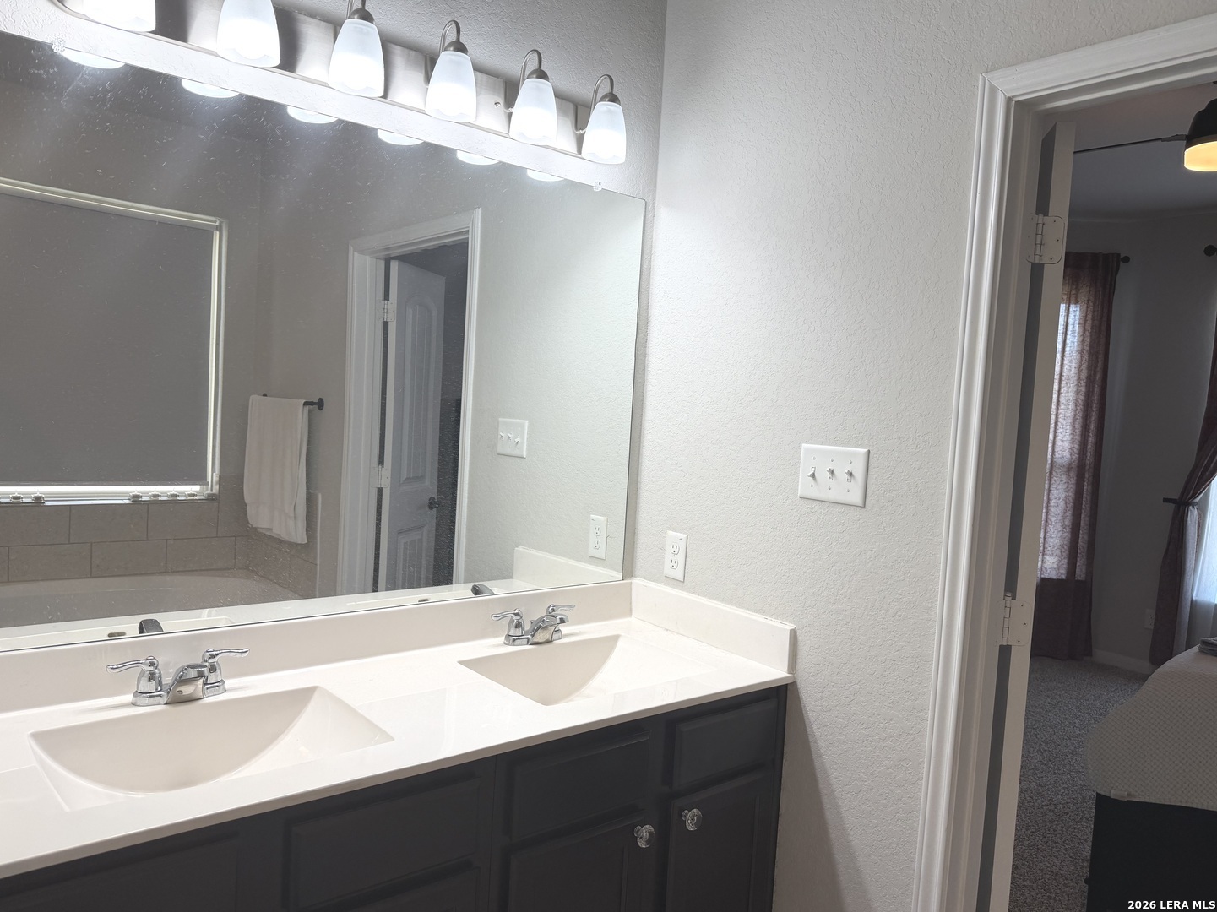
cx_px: 608
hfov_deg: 71.6
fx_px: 844
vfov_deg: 56.8
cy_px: 456
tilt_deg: -3.8
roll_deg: -3.4
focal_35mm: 24
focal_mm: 6.76
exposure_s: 1/235
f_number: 1.78
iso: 80
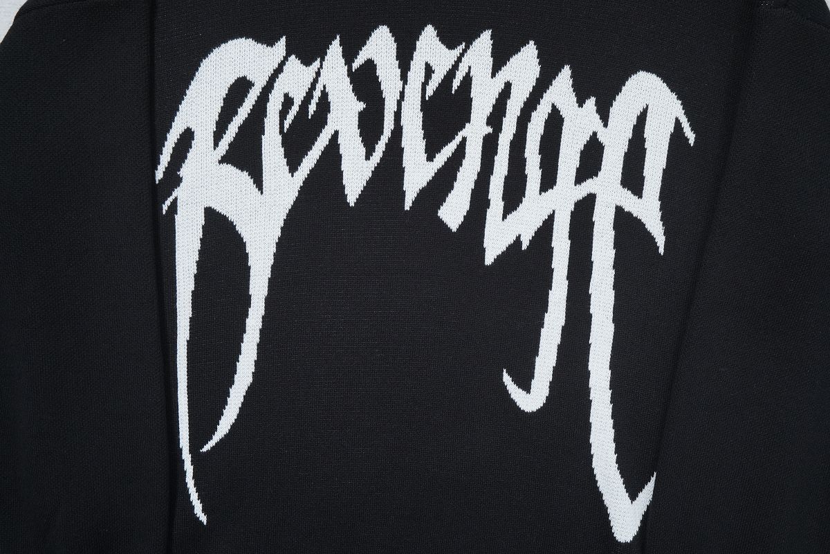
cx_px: 415
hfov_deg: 54.4
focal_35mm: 35
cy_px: 277
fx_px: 807
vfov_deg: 37.9
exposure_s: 1/100
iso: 1600
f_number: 10
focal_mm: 35
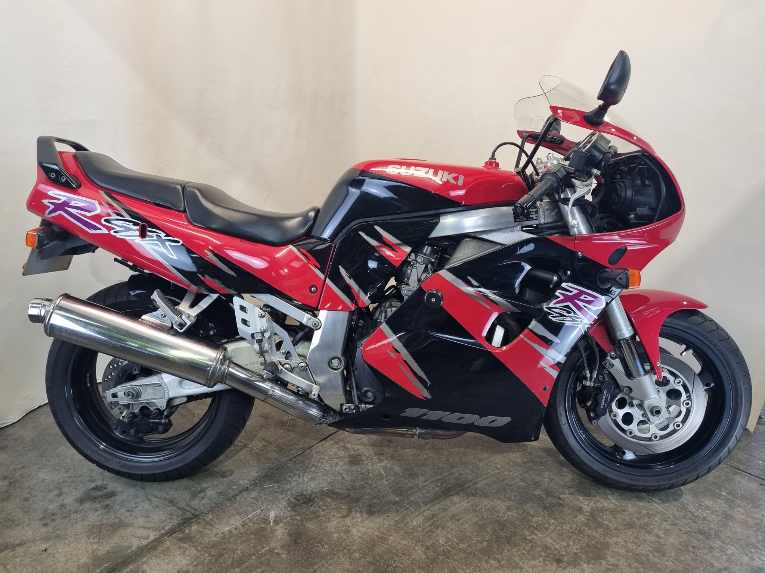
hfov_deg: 67.3
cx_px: 382
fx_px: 575
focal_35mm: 26
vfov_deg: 53.1
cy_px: 286
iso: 80
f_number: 1.8
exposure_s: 1/100
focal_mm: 5.4
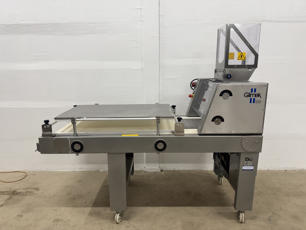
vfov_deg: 56.8
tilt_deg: -13.7
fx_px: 212
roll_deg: -0.1
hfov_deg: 71.6
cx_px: 153
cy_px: 115
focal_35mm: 24
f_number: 1.78
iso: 160
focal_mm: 6.76
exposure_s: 1/100
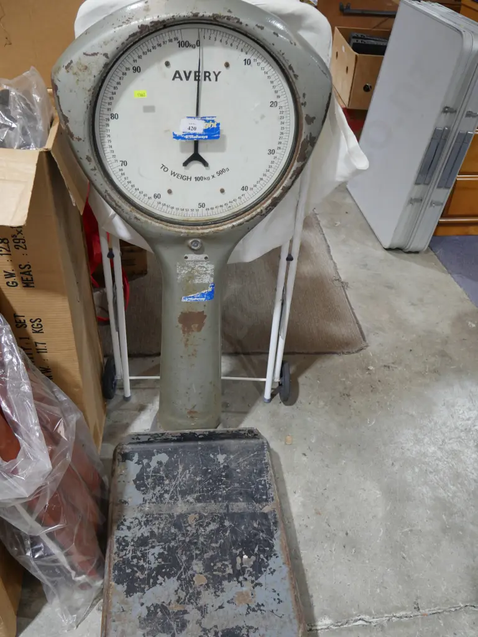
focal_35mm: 32
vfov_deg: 56.8
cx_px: 239
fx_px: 589
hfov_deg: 44.2
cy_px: 318
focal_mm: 16
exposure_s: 1/60
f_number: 4
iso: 500
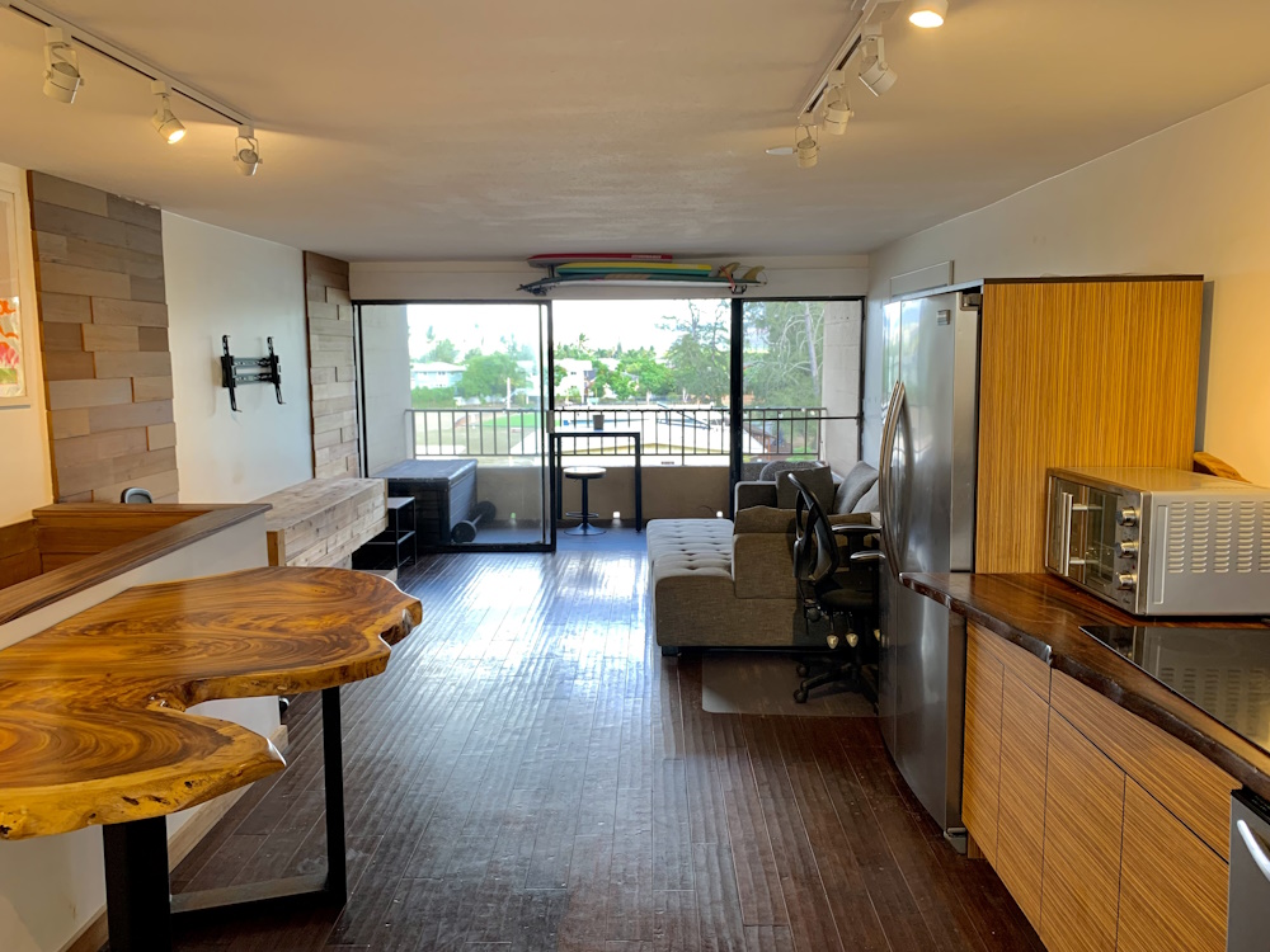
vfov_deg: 53.1
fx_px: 954
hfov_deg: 67.3
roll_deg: -0.1
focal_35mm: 26
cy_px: 476
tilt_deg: -7.2
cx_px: 635
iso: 100
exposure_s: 1/60
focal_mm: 4.25
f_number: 1.8
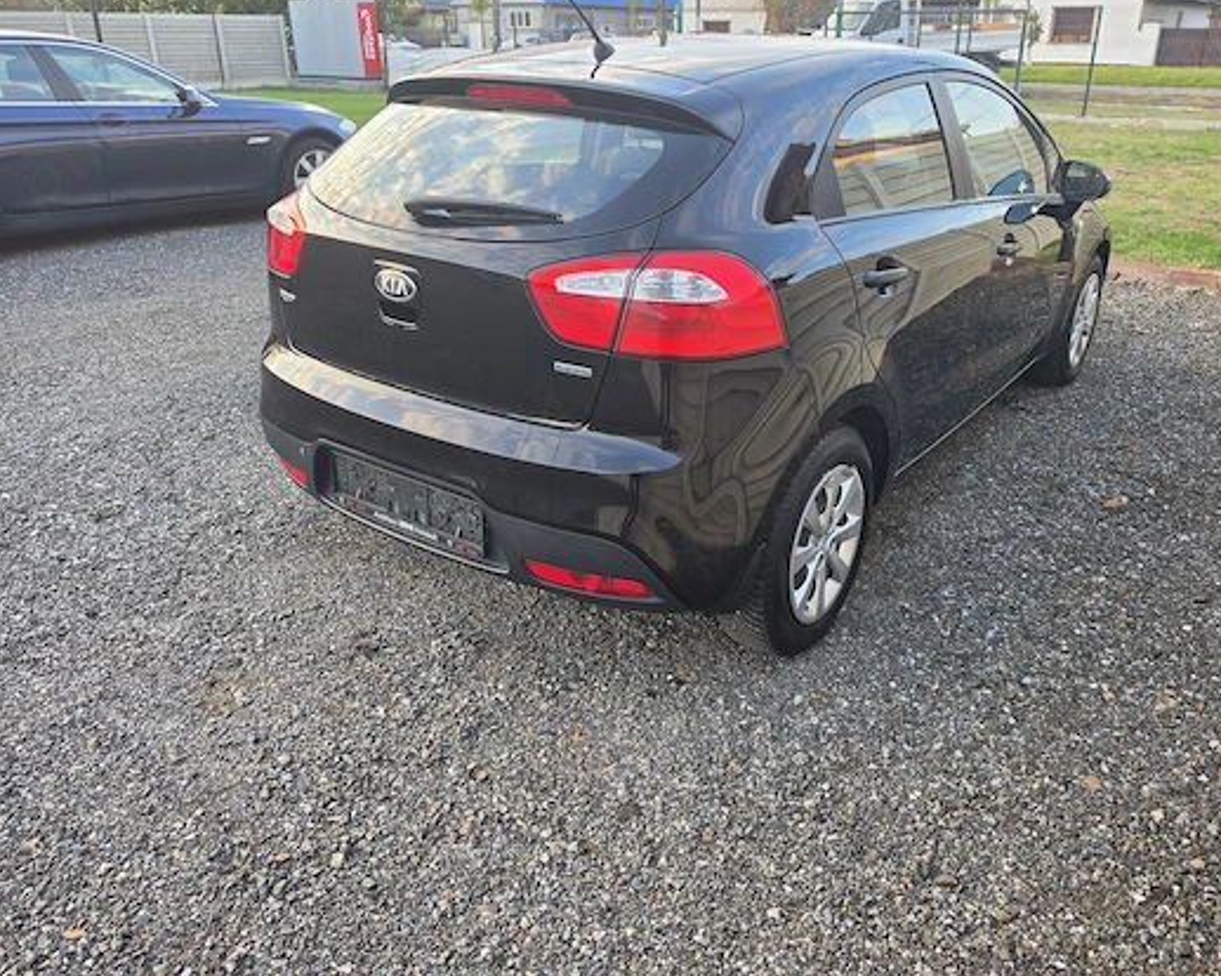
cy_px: 479
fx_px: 939
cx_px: 667
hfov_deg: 65.9
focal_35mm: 26
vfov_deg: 54.9
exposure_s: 1/180
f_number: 1.4
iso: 40
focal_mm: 6.5
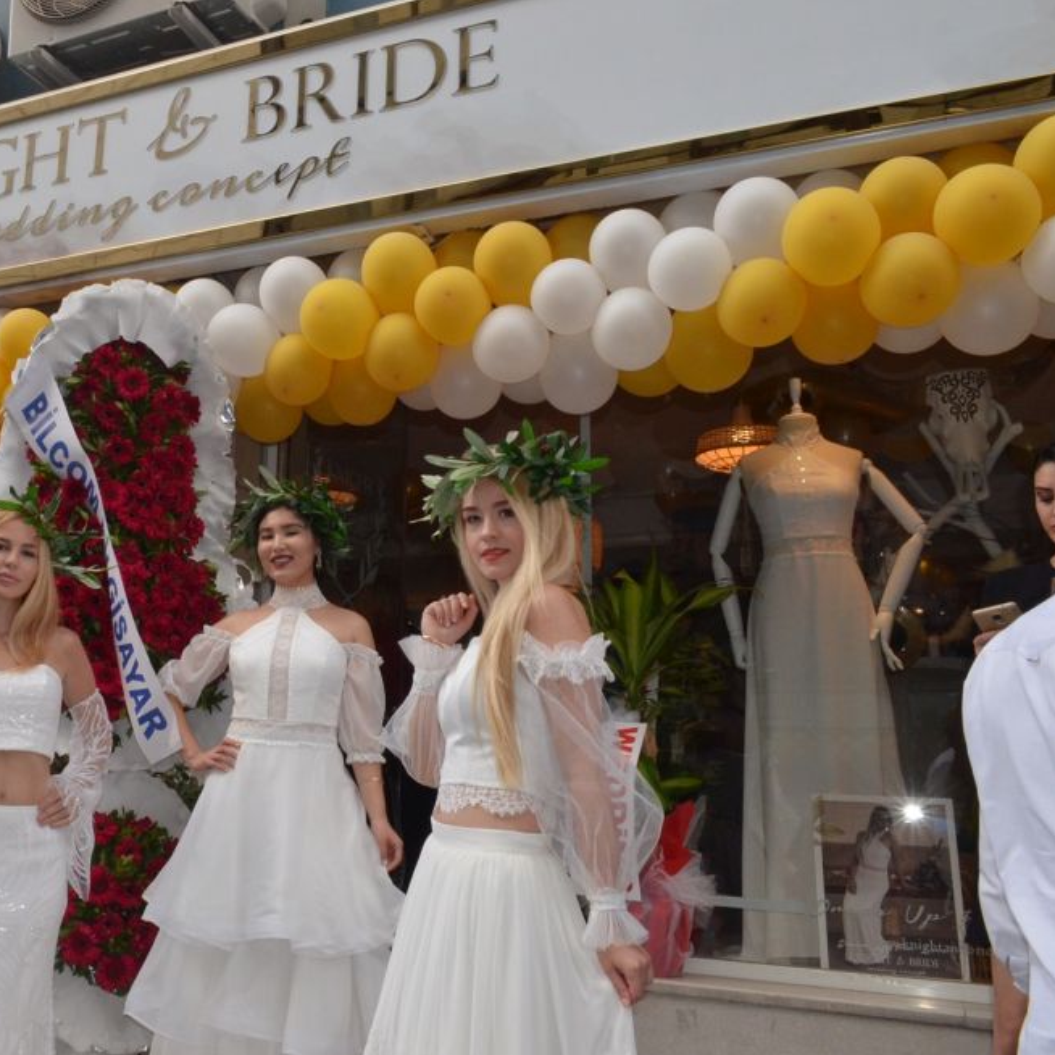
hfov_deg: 45.5
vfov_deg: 47.2
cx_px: 256
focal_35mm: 35
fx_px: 1207
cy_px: 531
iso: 1600
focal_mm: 18
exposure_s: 1/250
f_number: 14
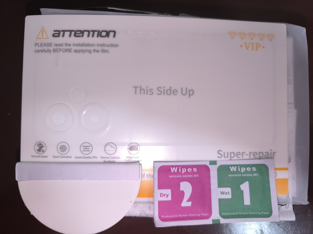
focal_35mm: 23
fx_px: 208
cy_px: 117
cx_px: 156
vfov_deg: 58.9
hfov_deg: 73.9
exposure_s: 1/100
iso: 1000
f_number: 1.65
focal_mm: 6.14
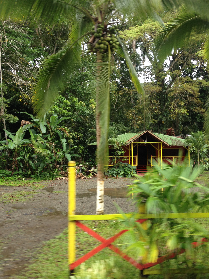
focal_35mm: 35
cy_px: 140
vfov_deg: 52.6
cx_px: 104
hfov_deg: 40.7
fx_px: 282
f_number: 2.4
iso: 50
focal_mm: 4.28
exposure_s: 1/120
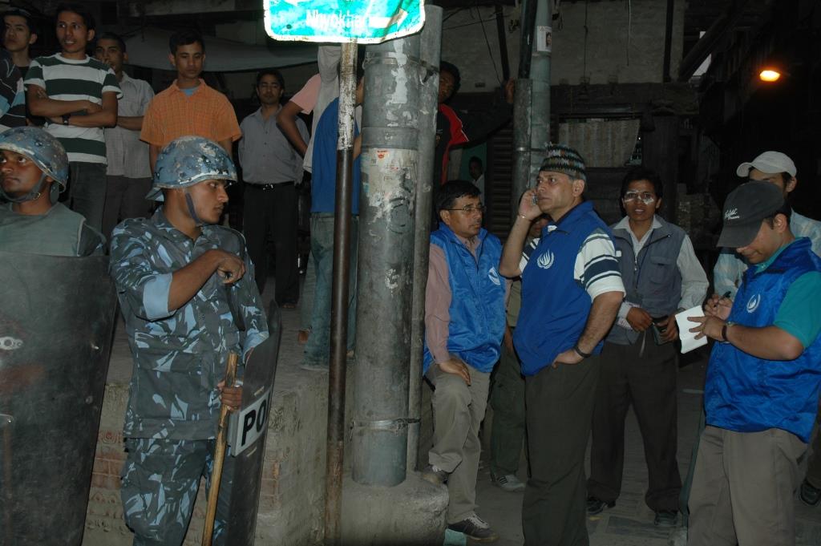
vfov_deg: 35.4
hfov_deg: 51.3
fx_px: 854
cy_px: 273
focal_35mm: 38
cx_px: 410
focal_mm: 25
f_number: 5.6
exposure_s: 1/125
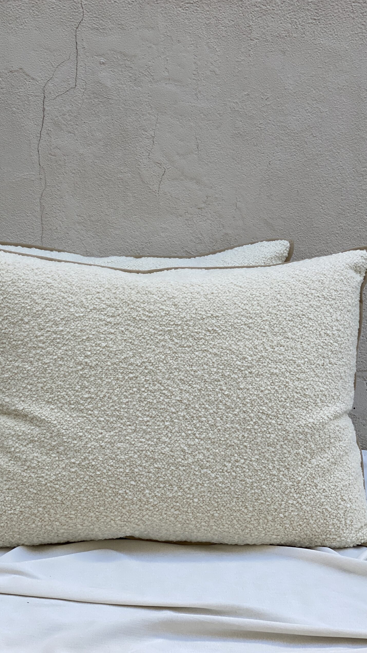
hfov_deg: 21.0
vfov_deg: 36.6
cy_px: 325
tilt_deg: -9.6
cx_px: 136
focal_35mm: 57
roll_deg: +0.1
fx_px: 986
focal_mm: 6
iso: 20
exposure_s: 1/440
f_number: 2
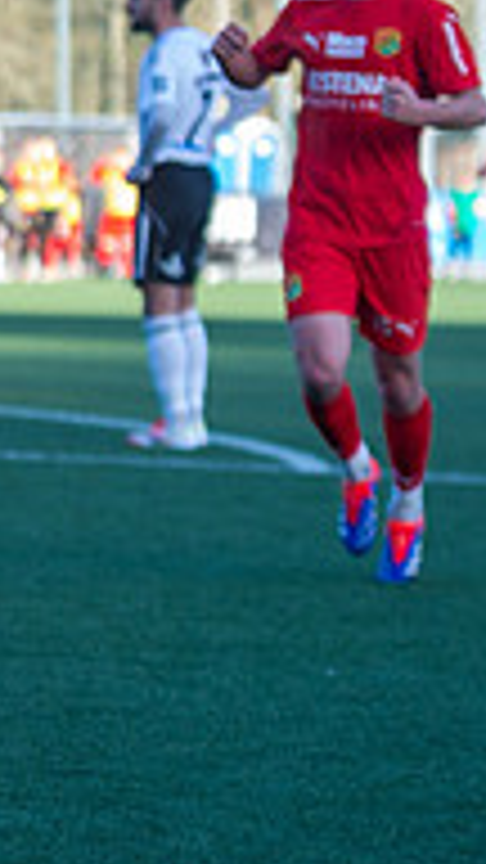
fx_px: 7240
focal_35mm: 316
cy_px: 356
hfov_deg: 3.8
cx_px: -684
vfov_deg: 6.8
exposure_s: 1/1000
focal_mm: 100
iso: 640
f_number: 3.2
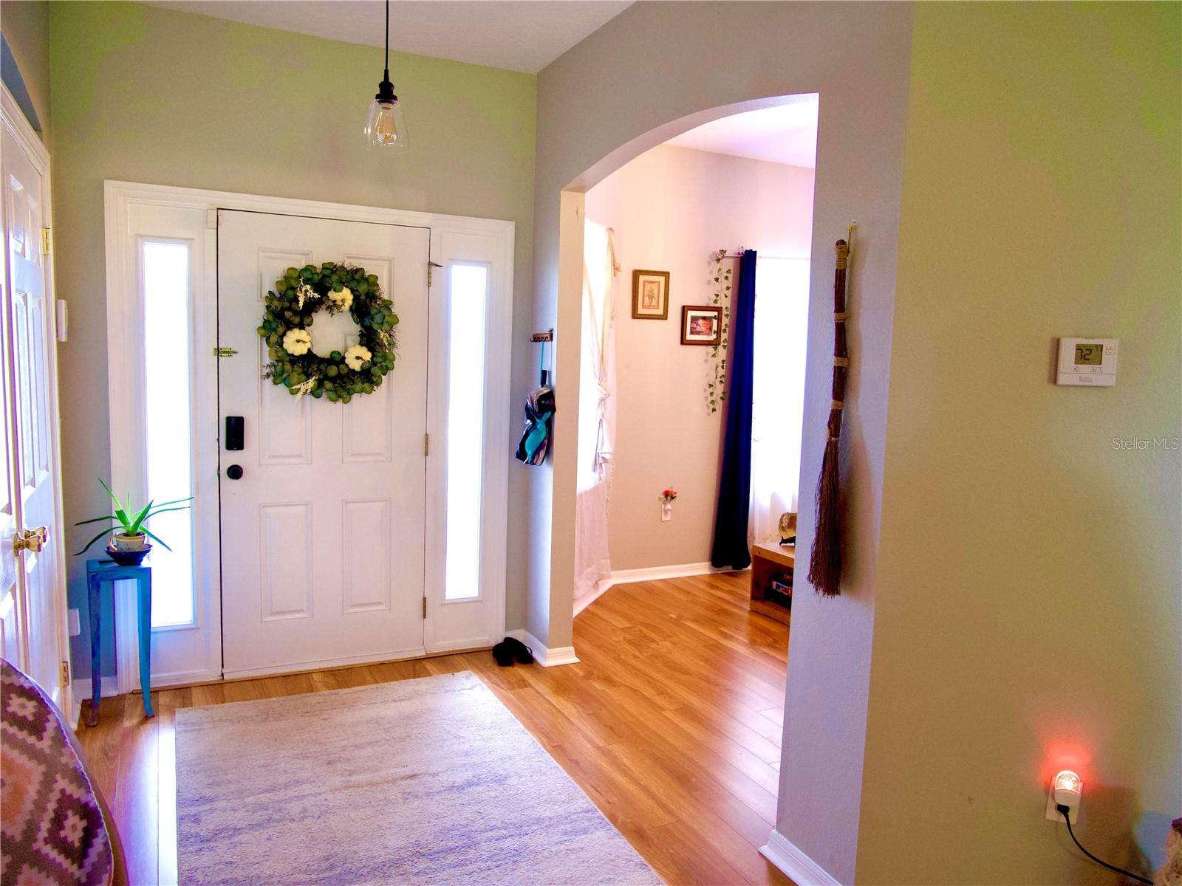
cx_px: 591
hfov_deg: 71.6
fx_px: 820
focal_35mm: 24
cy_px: 443
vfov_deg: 56.8
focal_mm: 12
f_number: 3.5
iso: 1250
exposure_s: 1/60
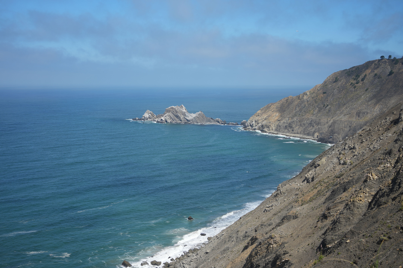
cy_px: 134
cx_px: 202
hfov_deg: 39.6
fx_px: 560
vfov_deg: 27.0
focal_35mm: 50
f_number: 4.5
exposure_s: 1/1000
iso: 125
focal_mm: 50
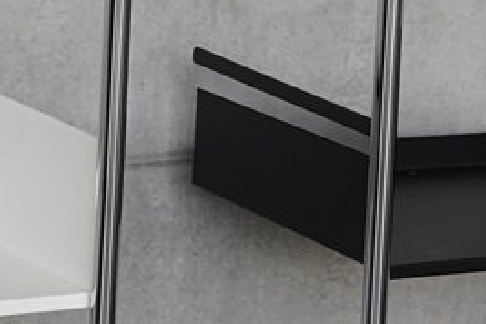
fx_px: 6372
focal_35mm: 472
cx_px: 4
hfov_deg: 4.4
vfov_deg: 2.9
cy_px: 238
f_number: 4
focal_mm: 70
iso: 400
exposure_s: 1/160
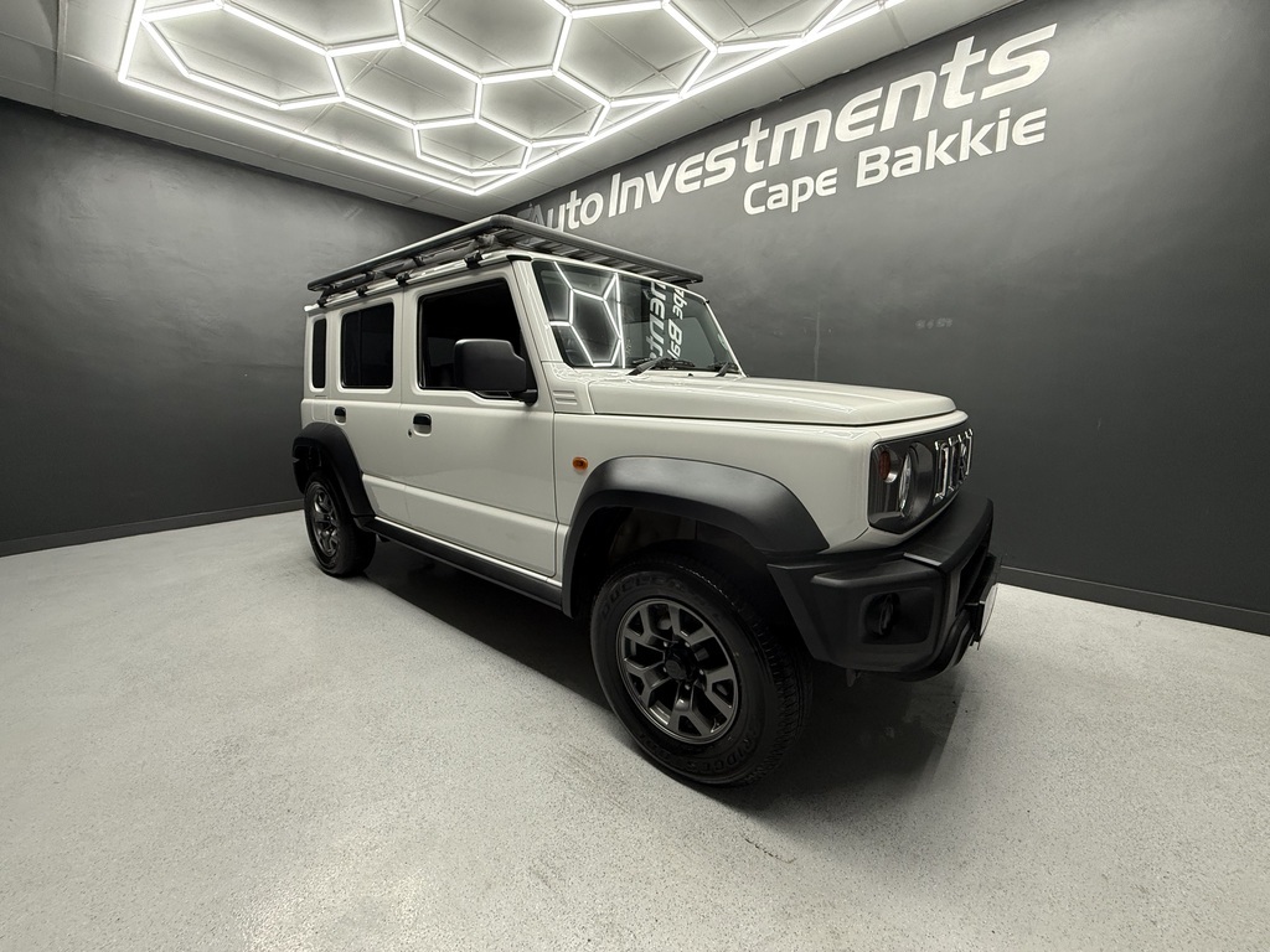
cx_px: 635
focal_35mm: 14
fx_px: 514
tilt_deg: -8.7
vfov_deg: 85.7
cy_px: 476
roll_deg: +1.1
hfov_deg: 102.1
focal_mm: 2.22
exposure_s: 1/100
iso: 250
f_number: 2.2
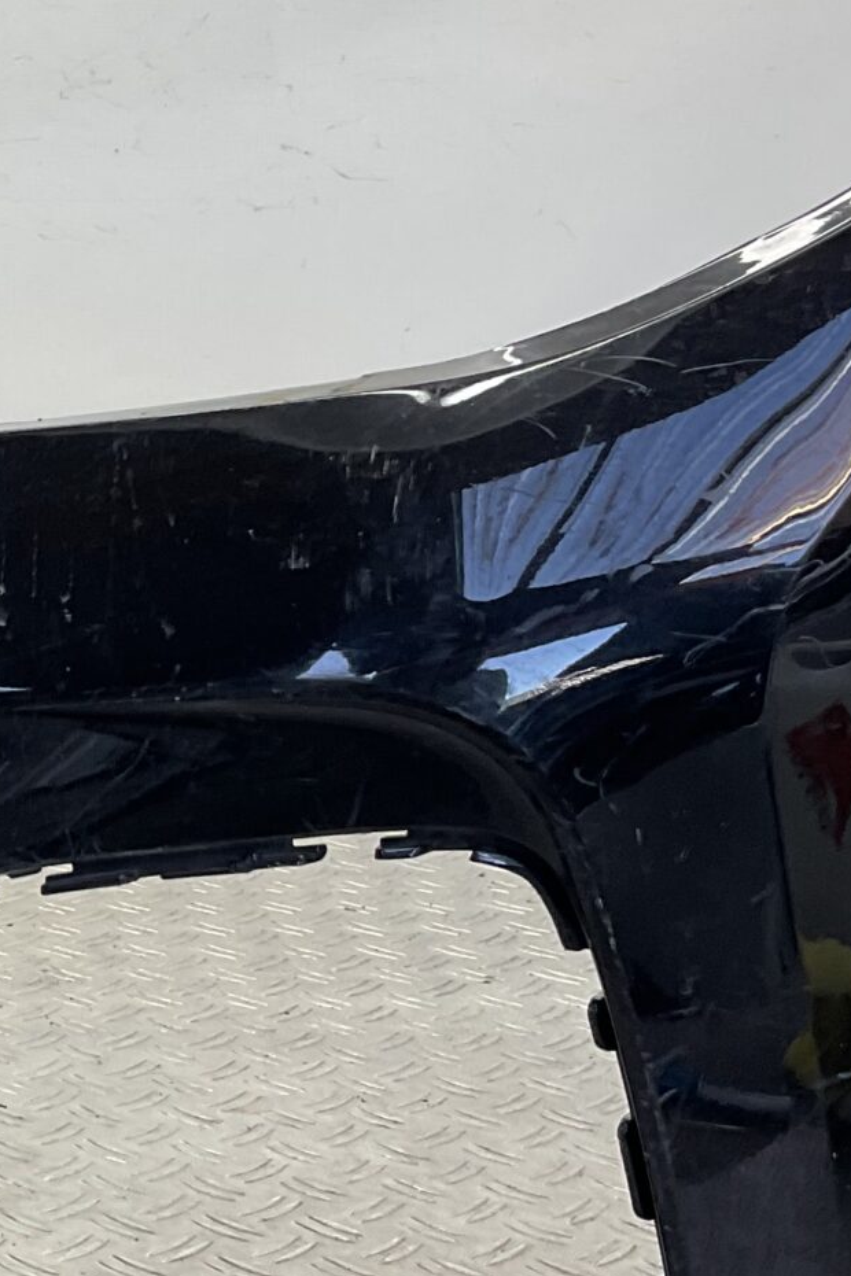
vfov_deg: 24.5
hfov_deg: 15.6
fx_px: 2943
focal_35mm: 83
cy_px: 582
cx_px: -292
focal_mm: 3
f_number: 1.8
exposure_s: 1/120
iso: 25
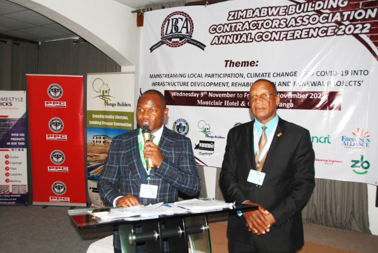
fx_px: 315
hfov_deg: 61.9
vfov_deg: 43.7
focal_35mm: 30
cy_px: 126
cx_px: 189
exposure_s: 1/60
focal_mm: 20
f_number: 3.8
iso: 200
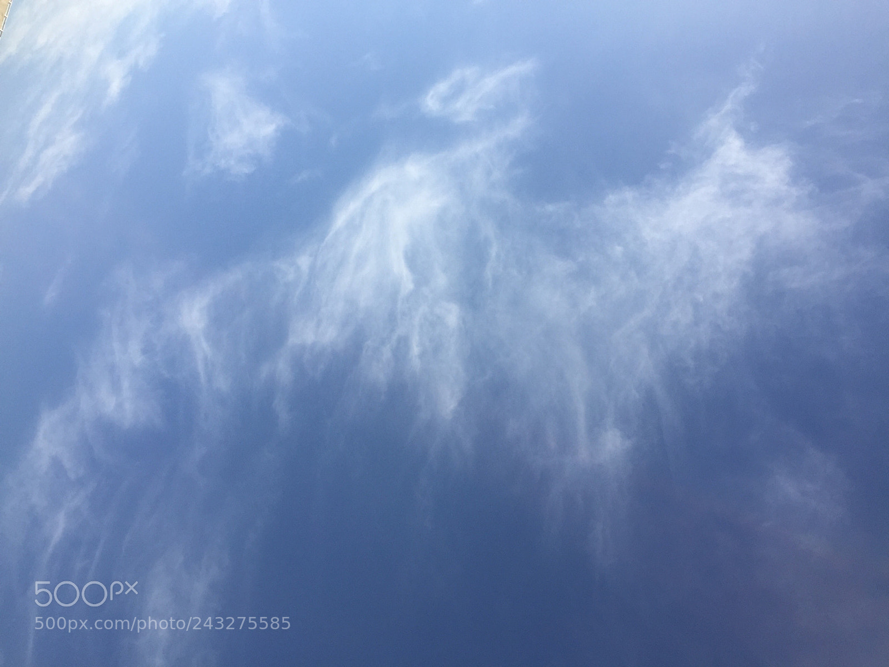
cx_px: 444
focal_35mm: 29
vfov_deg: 48.2
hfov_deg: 61.7
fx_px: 745
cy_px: 334
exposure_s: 1/2198
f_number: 2.2
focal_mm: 4.15
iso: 32
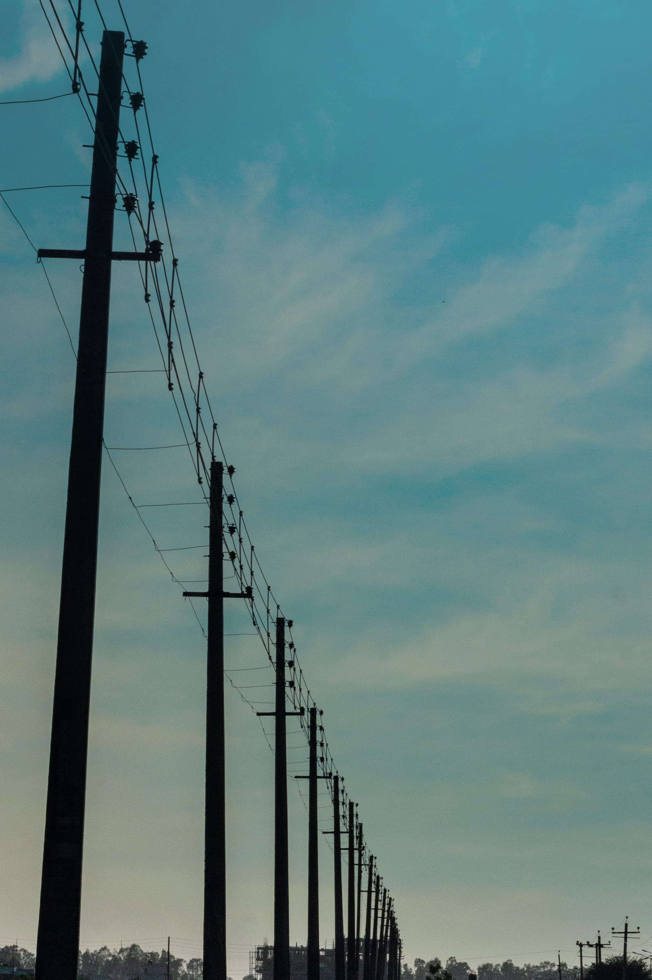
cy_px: 866
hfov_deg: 9.1
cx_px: 451
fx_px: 4082
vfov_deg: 13.6
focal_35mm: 150
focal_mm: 50
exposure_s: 1/2500
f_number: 16
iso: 400
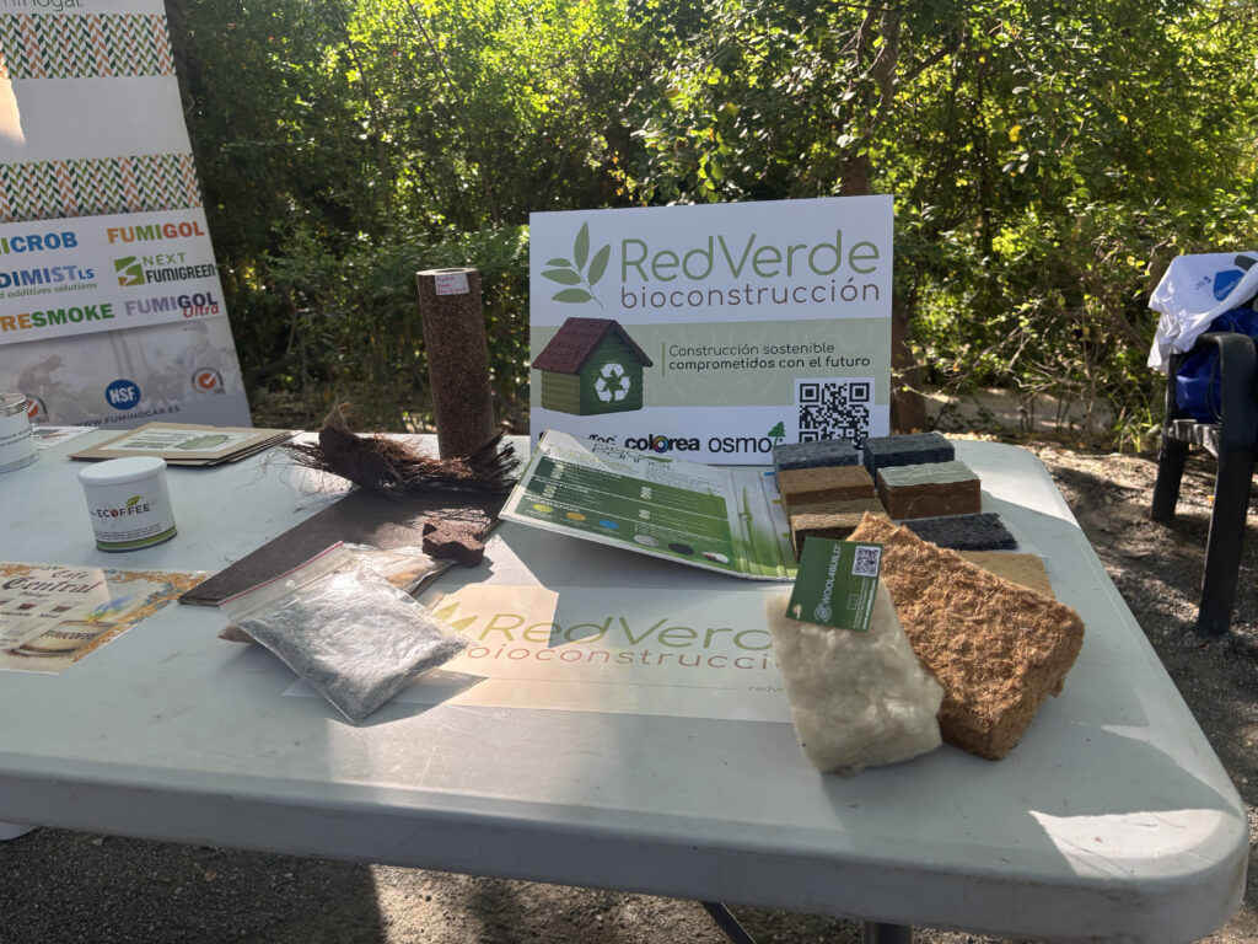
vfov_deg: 53.1
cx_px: 629
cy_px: 472
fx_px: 945
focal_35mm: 26
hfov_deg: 67.3
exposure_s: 1/452
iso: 50
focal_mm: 5.96
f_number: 1.6
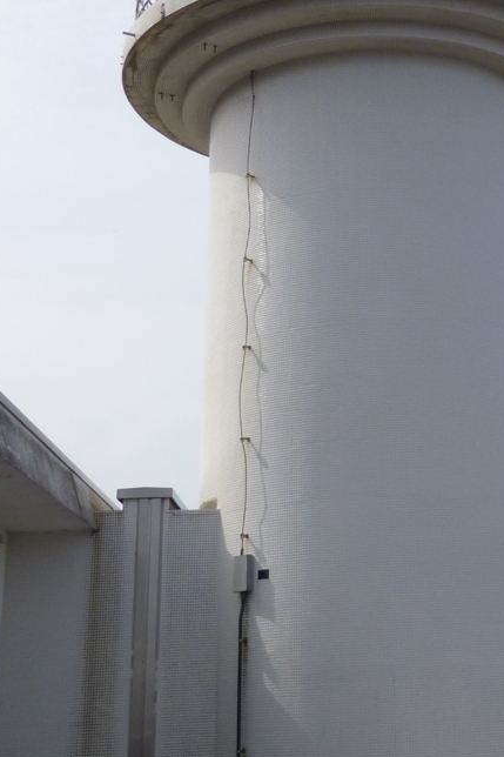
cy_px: 169
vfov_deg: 31.7
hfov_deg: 21.3
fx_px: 1303
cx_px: 471
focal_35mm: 62
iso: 100
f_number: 4
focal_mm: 4.3
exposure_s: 1/1300
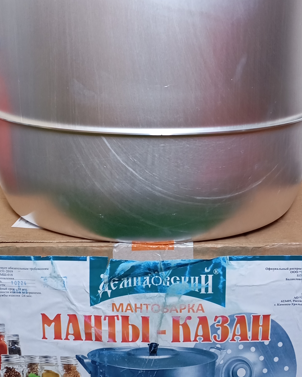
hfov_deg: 25.4
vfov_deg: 31.4
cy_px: 197
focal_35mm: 60
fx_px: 670
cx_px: 154
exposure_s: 1/33.3
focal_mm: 4.22
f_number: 1.8
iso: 1161
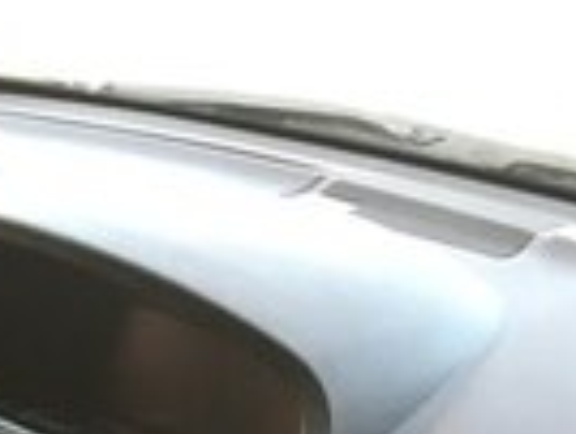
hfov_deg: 17.3
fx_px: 1784
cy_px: 1018
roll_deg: -0.2
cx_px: -159
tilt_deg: -38.2
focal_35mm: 107
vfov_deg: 11.6
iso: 25
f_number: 2.2
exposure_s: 1/33
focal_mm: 4.15
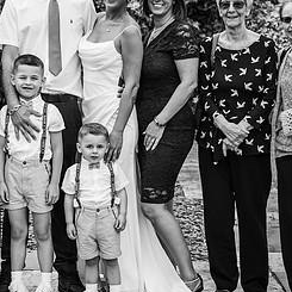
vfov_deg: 15.1
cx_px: 58
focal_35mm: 115
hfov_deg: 15.1
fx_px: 1098
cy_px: 116
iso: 100
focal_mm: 56
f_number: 2.8
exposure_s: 1/640
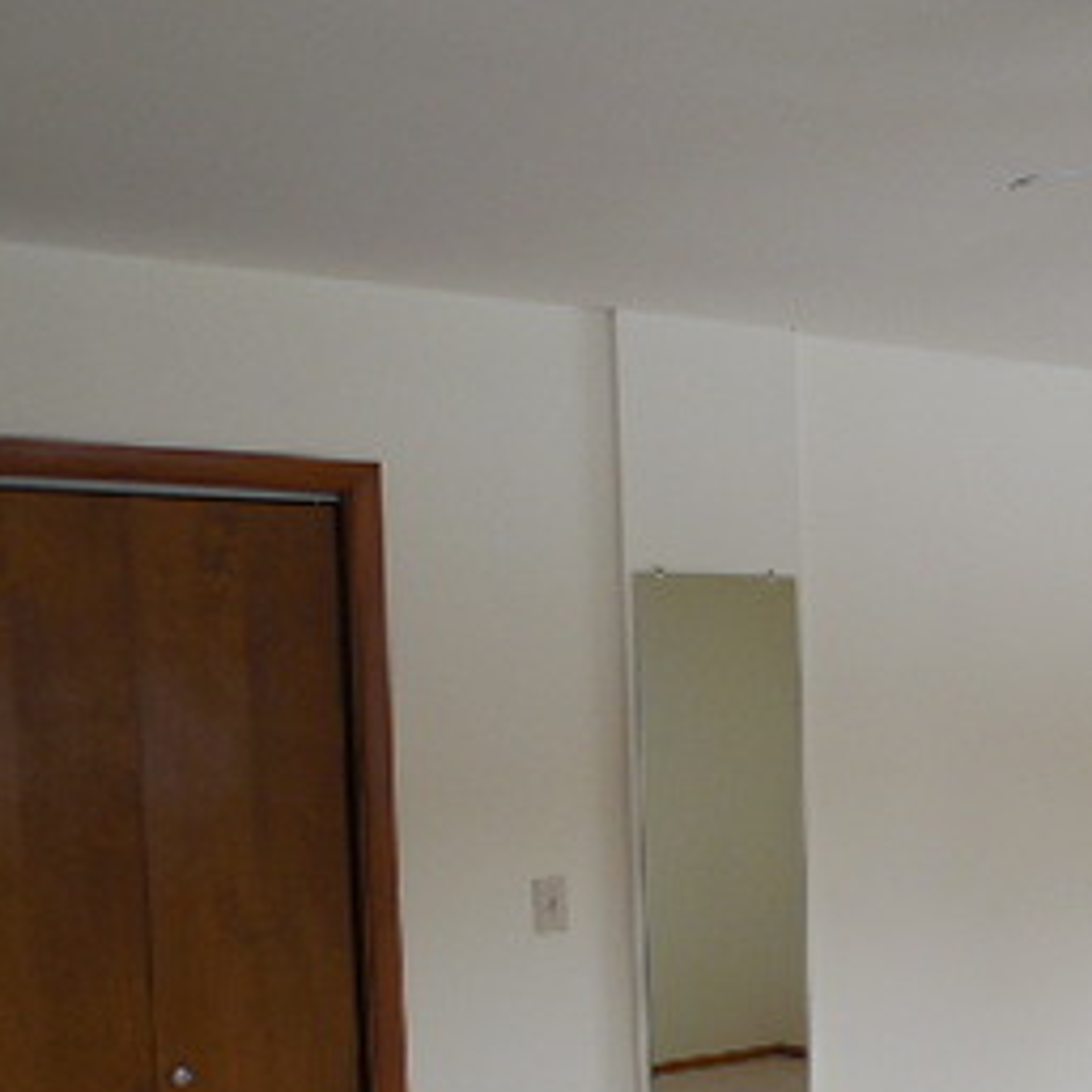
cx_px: 1122
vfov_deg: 30.3
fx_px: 1963
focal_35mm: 55
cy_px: 875
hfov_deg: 28.9
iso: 125
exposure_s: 1/80
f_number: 3.3
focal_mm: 4.5
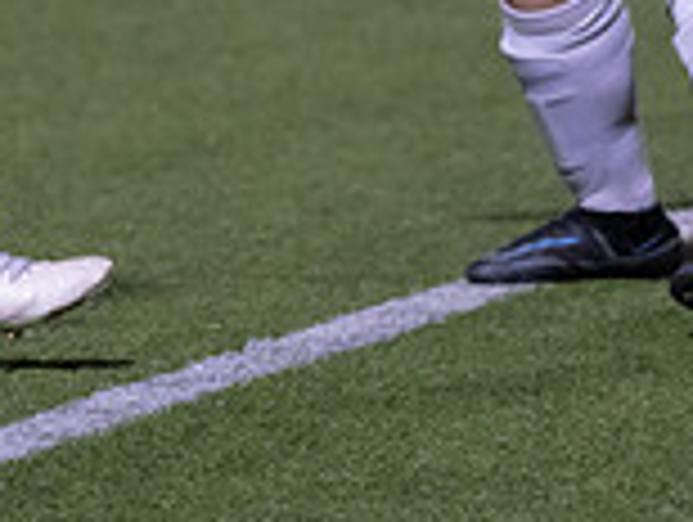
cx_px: -485
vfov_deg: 2.1
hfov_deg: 2.7
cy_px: -421
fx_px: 14457
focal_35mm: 721
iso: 4000
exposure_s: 1/1000
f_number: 2.8
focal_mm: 147
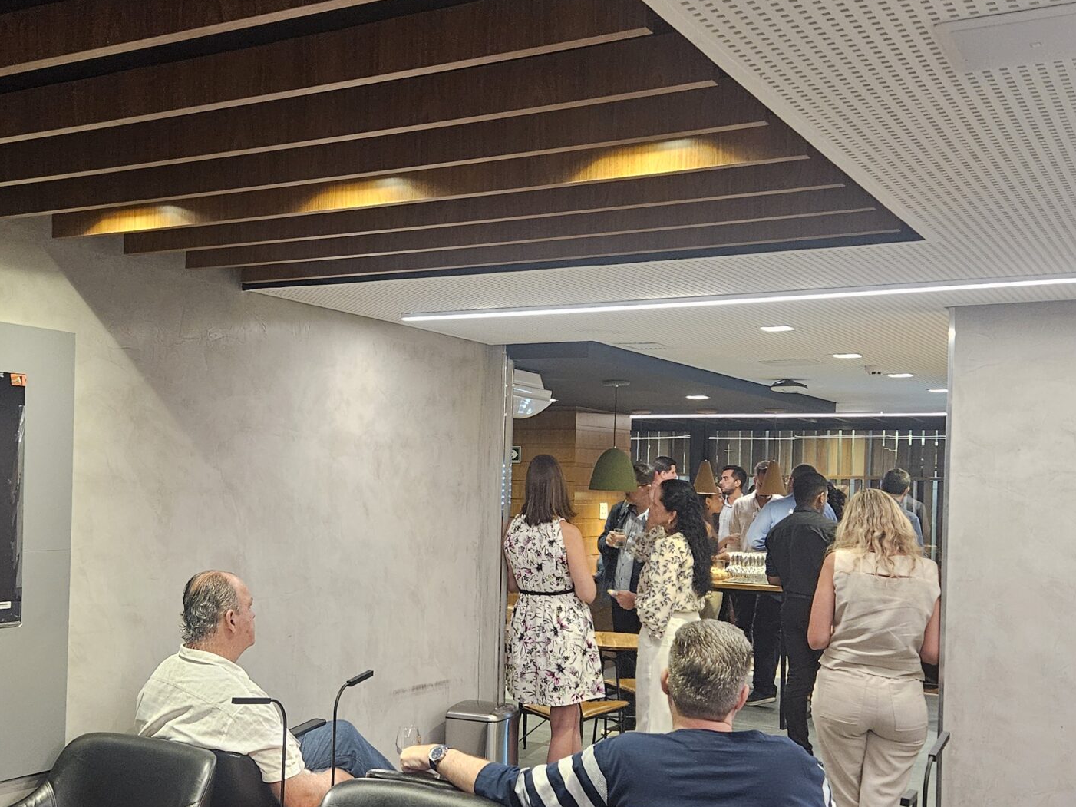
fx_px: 1305
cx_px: 403
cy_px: 480
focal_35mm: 42
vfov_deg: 34.2
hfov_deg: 44.4
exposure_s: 1/120
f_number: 1.8
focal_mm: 5.4
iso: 800
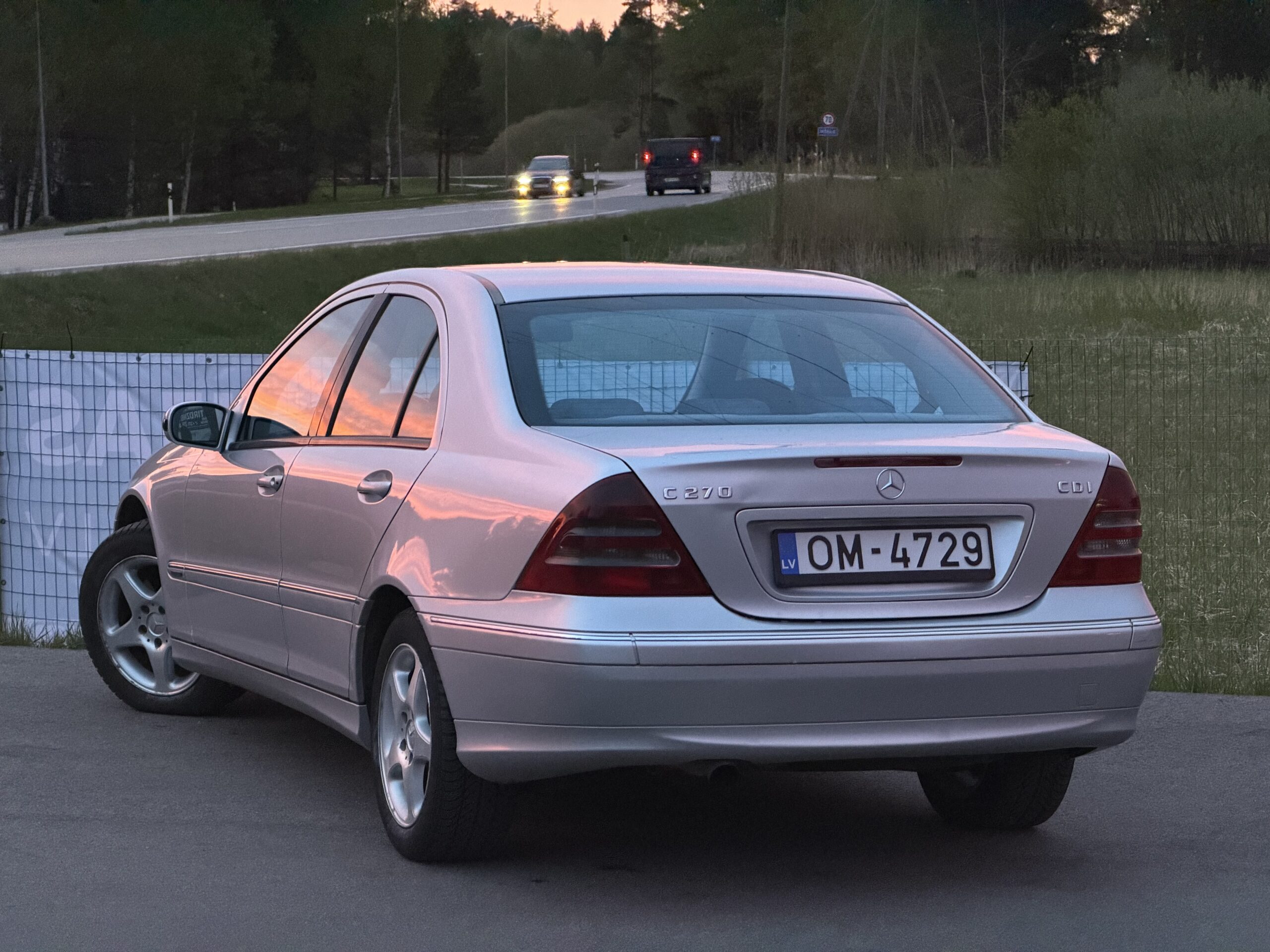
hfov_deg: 19.6
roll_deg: +0.6
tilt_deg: -4.7
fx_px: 3669
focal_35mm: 100
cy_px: 476
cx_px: 635
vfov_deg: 14.8
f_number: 2.8
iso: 640
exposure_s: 1/73
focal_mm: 16.89
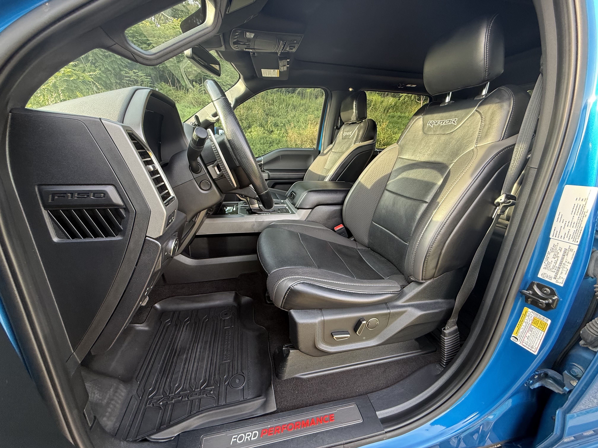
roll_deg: -0.6
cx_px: 299
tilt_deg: -18.4
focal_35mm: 14
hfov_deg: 102.1
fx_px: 242
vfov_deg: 85.7
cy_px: 224
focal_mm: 2.22
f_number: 2.2
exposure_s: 1/99
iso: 160
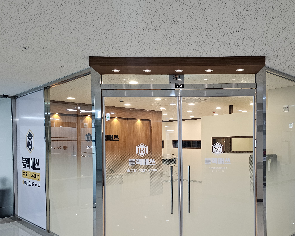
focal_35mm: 33
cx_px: 193
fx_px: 288
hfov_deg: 53.3
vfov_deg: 44.2
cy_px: 148
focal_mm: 6.3
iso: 125
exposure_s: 1/60
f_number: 1.7
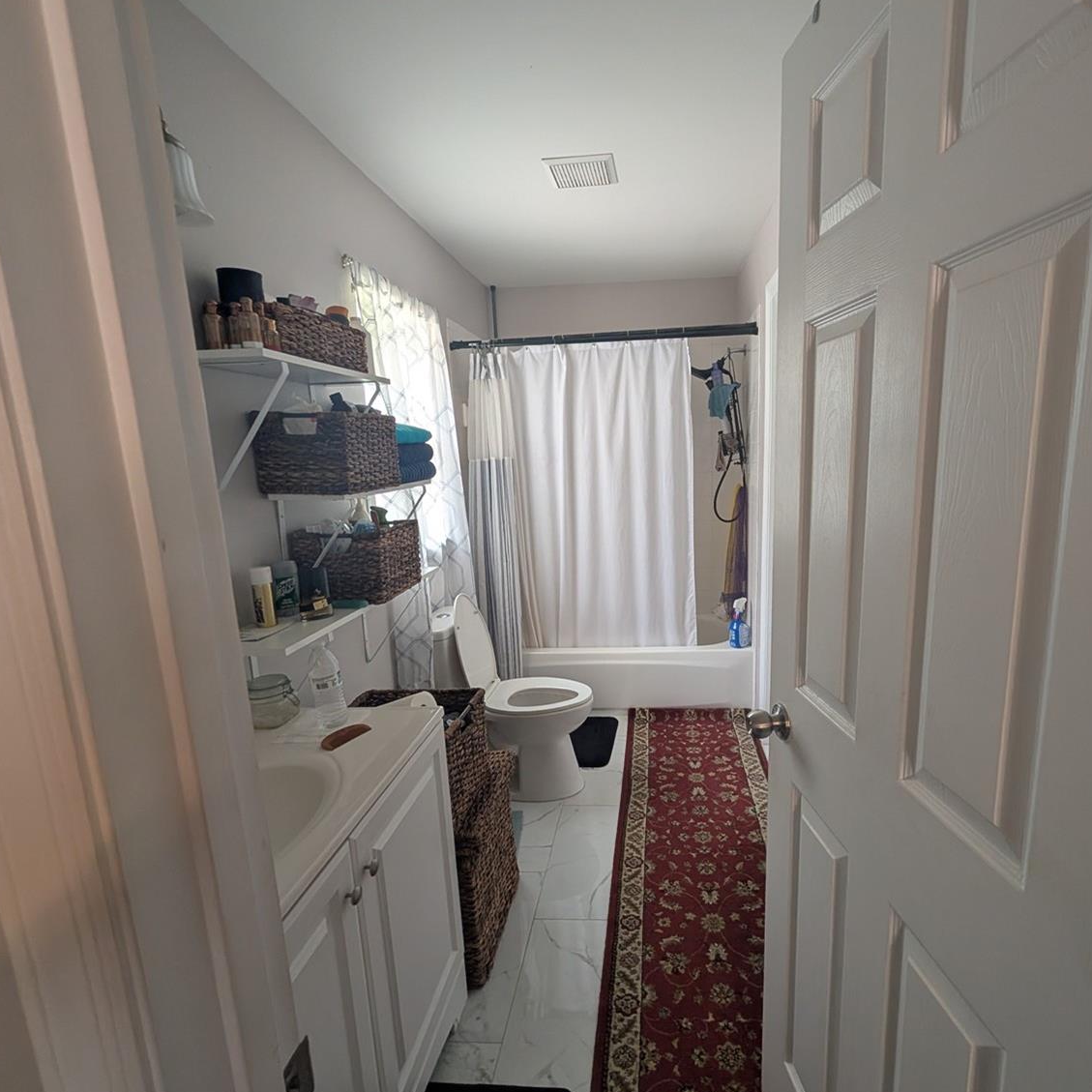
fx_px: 535
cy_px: 557
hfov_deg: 90.6
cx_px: 622
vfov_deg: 91.1
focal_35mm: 15
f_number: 1.7
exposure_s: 1/120
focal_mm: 2.02
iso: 103
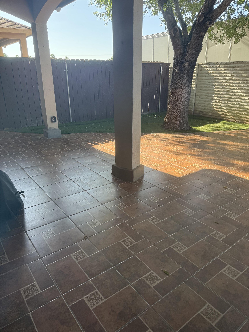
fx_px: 230
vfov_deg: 71.6
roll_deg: +0.0
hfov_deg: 56.8
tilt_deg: -20.6
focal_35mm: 24
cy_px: 166
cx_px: 124
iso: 100
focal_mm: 6.76
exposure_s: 1/555
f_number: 1.78
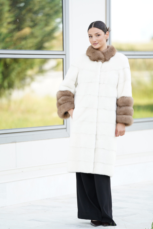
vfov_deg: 11.5
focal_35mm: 178
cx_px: 76
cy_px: 114
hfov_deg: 7.7
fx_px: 1135
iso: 200
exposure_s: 1/250
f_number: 2.8
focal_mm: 178
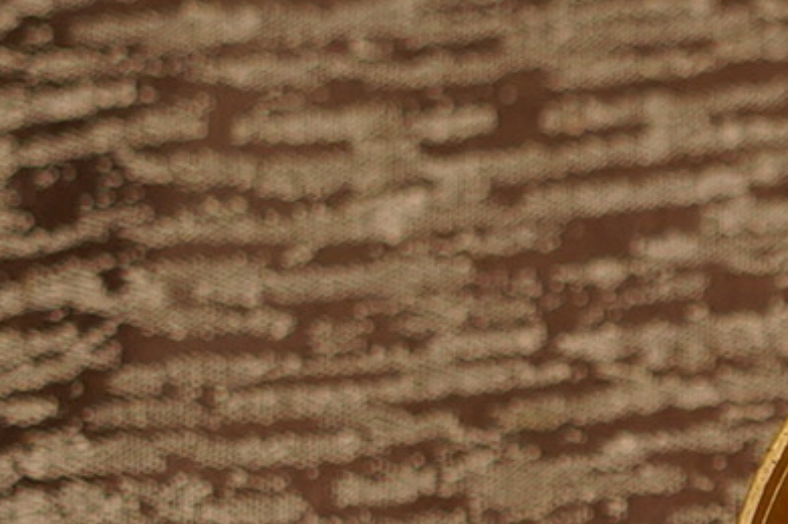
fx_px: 5883
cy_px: 1022
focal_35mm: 269
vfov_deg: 5.0
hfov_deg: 6.8
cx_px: 2501
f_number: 1.8
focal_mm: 35
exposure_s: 1/250
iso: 500
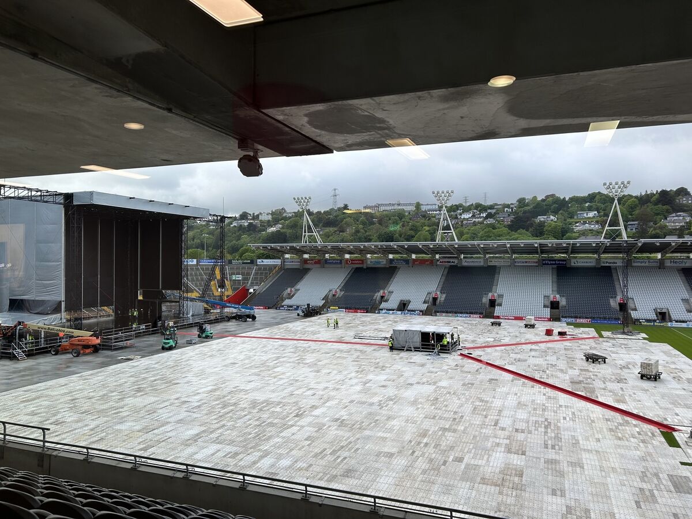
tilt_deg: +0.4
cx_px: 346
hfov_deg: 67.3
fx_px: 520
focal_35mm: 26
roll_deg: +0.2
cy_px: 260
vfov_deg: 53.1
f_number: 1.5
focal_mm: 5.7
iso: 32
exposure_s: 1/111
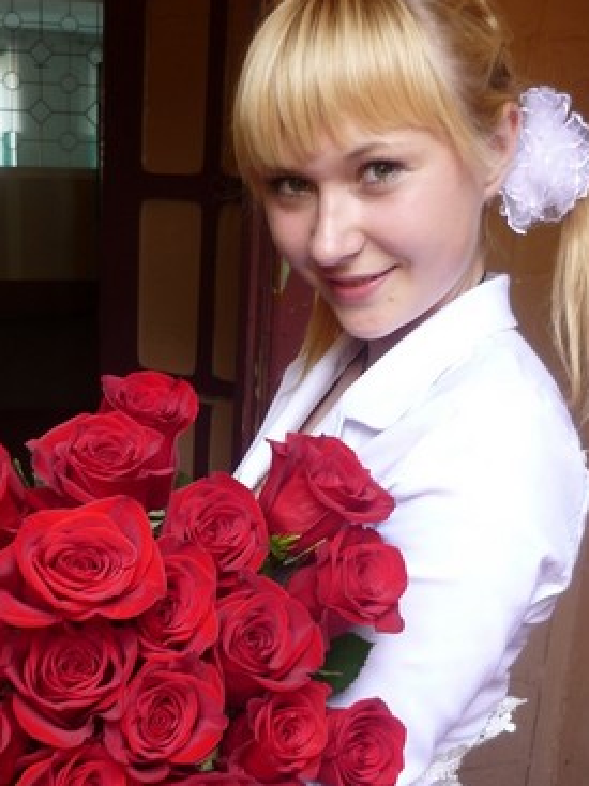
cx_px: 213
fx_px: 1022
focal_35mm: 45
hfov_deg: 32.0
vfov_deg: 41.8
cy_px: 480
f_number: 2.8
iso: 100
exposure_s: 1/40
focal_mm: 5.5
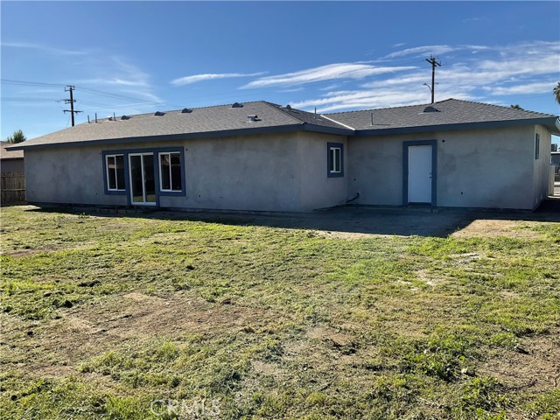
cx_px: 280
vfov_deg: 48.2
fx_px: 469
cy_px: 210
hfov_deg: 61.7
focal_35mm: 29
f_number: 1.8
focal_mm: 3
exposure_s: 1/2058
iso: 16
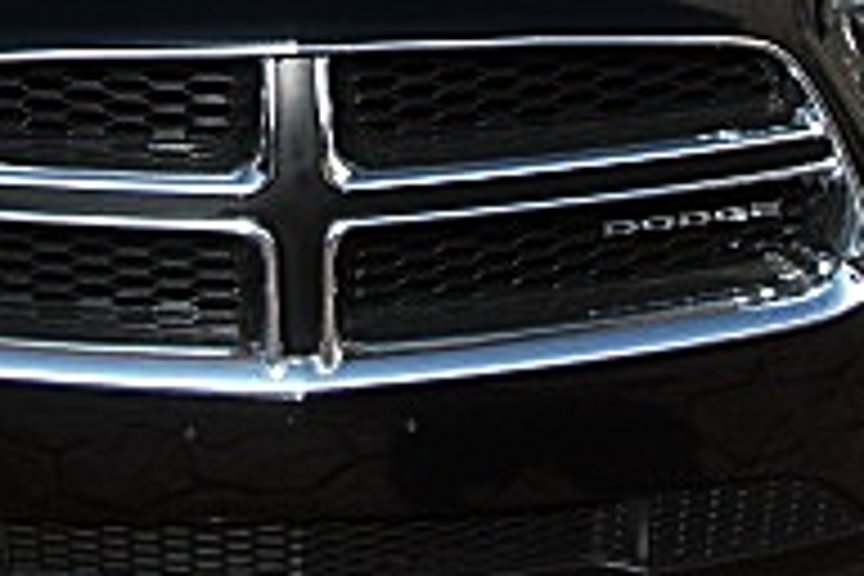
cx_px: 212
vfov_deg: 10.6
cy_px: -252
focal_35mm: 125
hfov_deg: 16.3
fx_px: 3000
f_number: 2.8
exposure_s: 1/400
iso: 50
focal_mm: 6.3
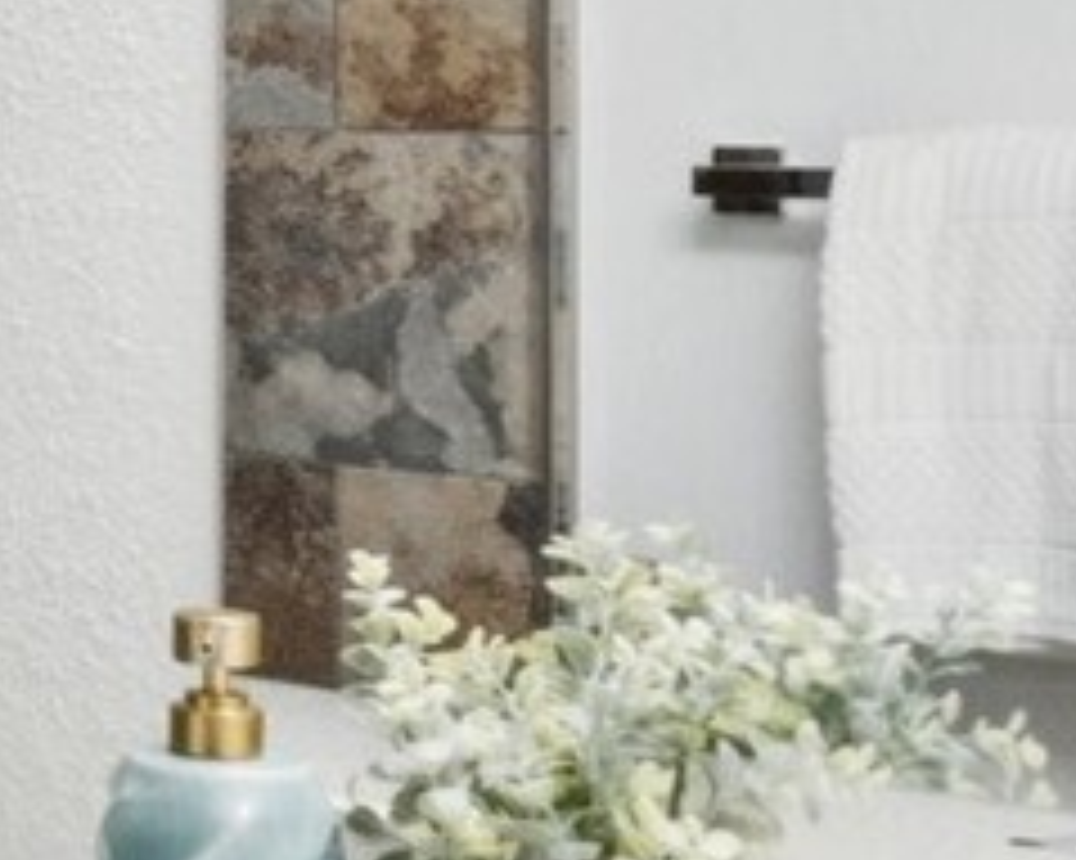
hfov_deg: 15.2
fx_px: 3183
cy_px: 70
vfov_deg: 15.2
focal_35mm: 100
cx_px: -1119
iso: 250
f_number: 9
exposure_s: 1/4
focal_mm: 10
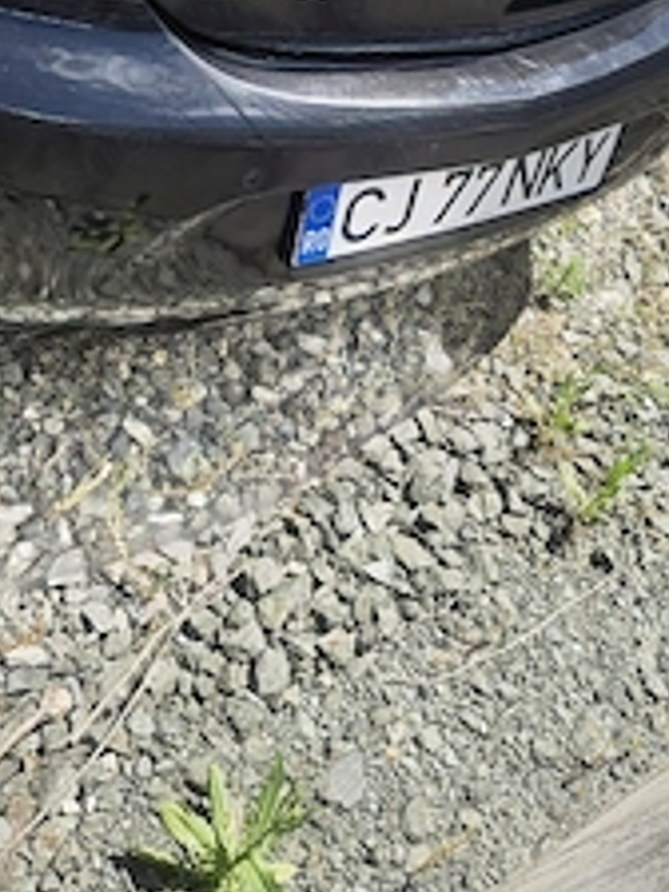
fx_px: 1057
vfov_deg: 43.6
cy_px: 175
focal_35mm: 41
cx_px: 315
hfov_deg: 35.1
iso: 80
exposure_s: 1/1667
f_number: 1.8
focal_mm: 5.4
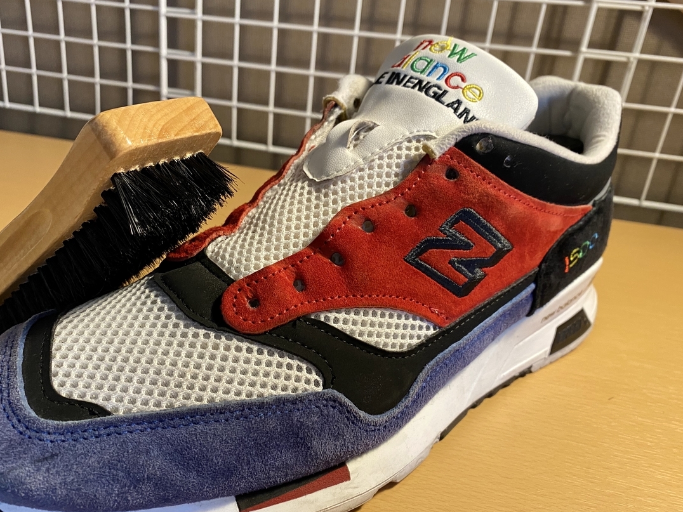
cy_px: 270
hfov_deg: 61.5
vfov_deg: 48.2
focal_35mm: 29
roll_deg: -4.7
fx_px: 572
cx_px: 305
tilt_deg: -25.8
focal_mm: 4.25
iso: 160
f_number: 1.8
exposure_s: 1/60
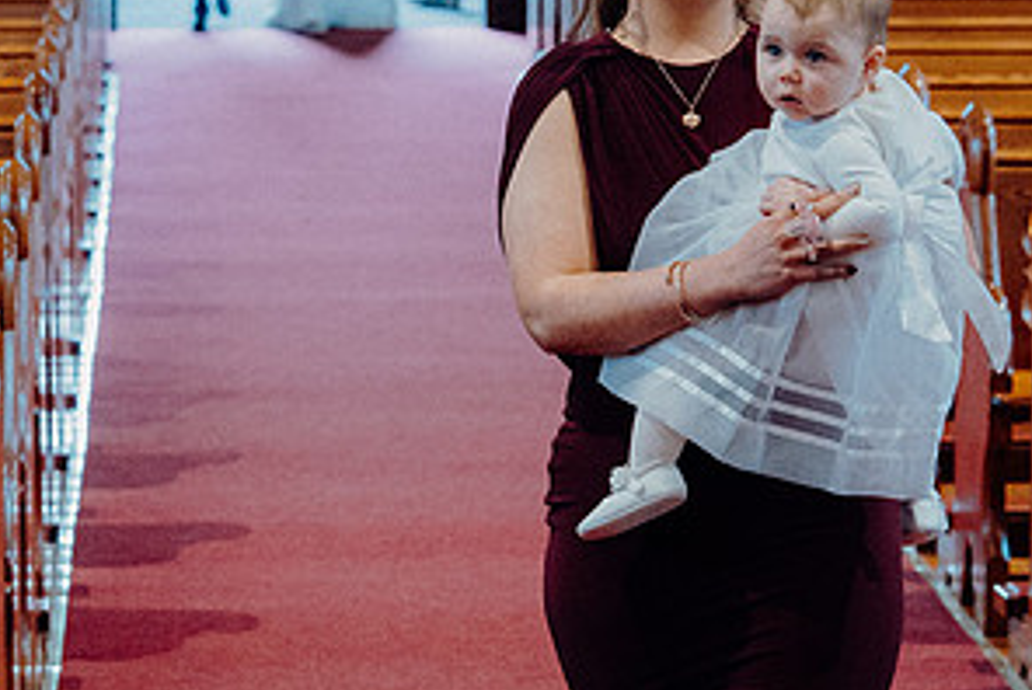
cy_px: 260
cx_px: 708
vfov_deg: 7.6
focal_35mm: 182
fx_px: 5222
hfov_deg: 11.3
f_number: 3.5
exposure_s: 1/200
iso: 3200
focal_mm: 62
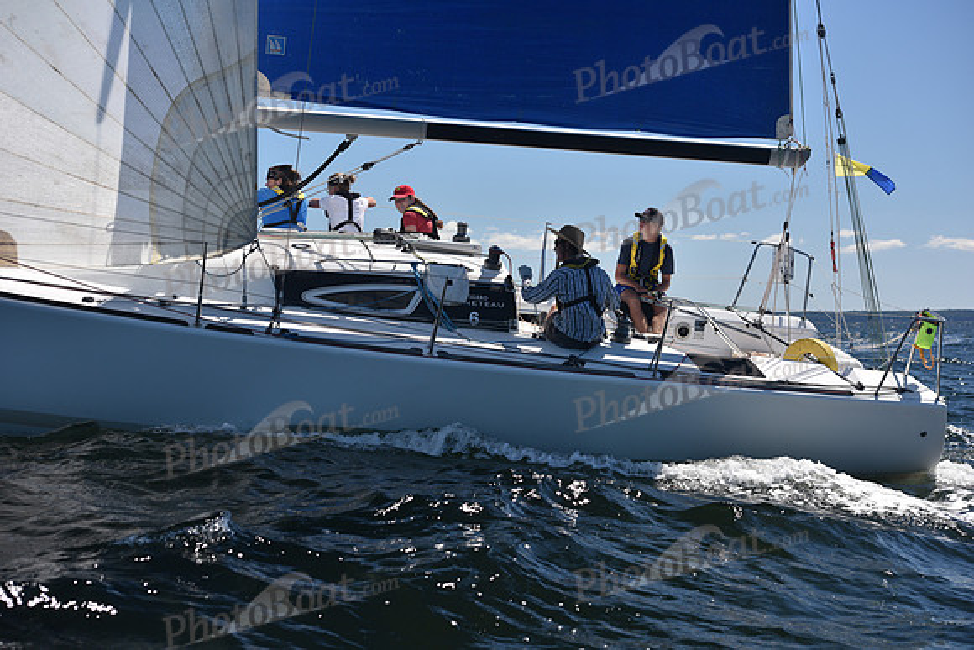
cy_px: 325
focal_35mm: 70
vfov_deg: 19.5
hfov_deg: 28.8
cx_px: 487
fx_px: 1894
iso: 200
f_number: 5
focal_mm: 70
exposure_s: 1/800
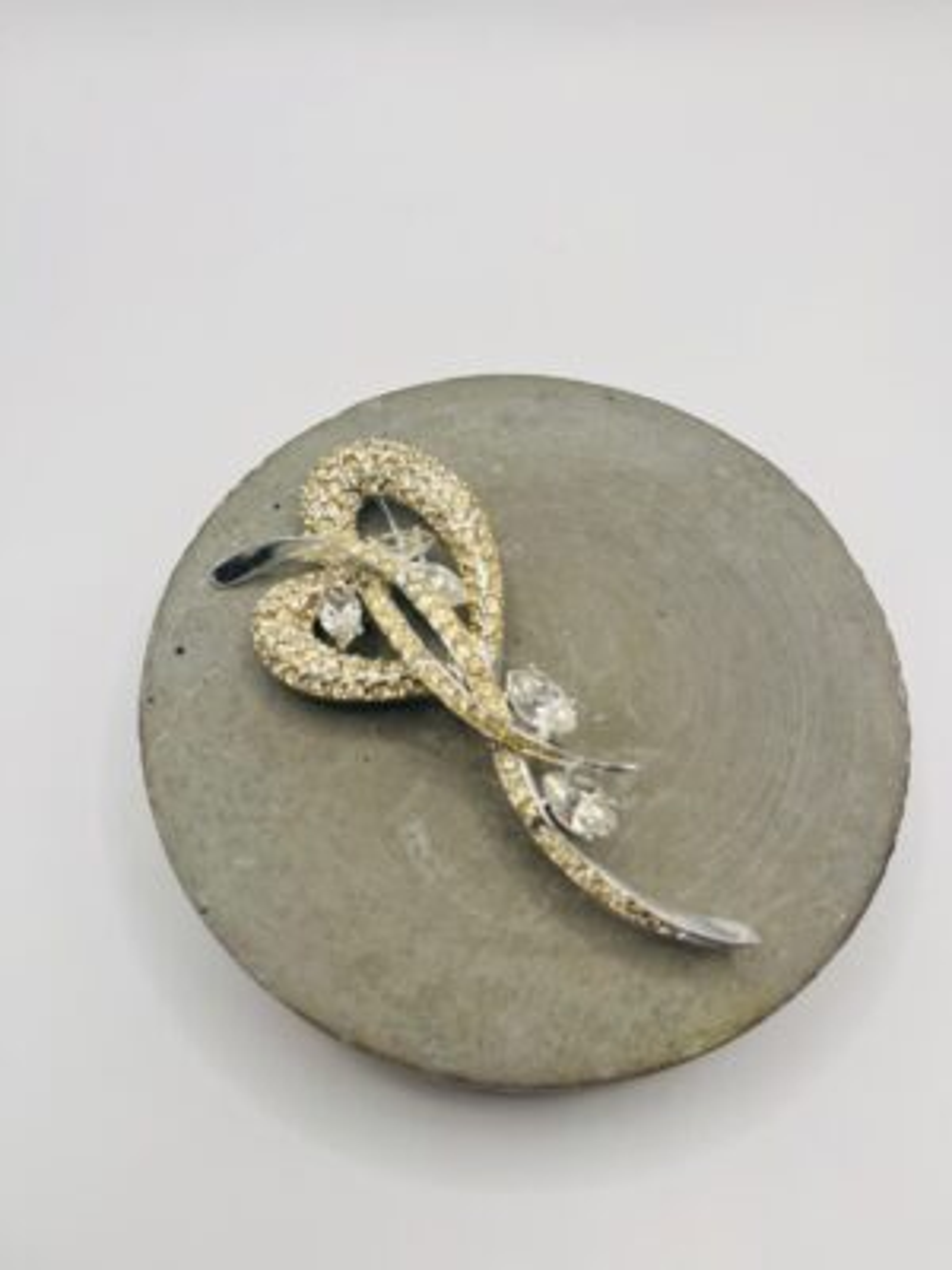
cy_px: 635
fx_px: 953
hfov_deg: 53.1
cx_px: 476
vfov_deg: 67.3
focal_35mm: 26
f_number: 1.6
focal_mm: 5.1
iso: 50
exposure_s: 1/696
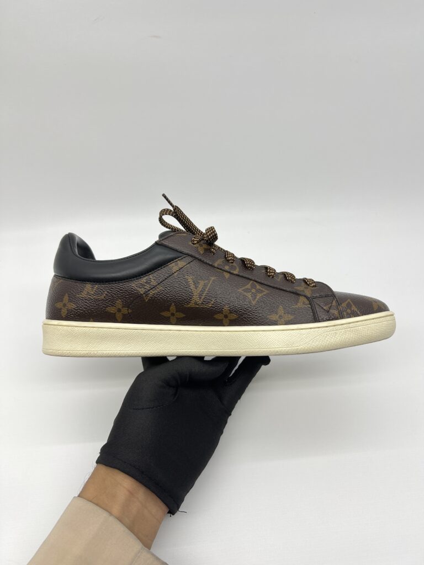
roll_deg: +0.8
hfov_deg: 53.1
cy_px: 282
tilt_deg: -42.3
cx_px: 212
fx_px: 425
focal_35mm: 26
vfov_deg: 67.3
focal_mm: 5.7
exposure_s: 1/125
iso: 32
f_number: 1.5
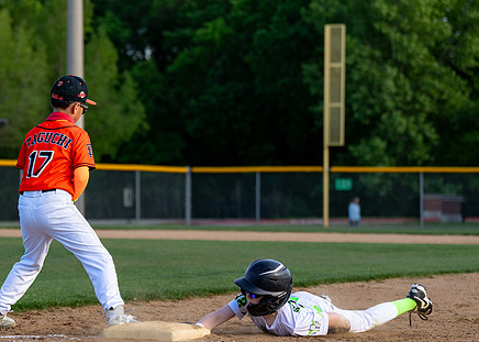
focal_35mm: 156
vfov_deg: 9.2
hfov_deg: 12.8
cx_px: 63
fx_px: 2121
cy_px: 146
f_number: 2.8
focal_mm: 83
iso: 400
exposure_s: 1/2500
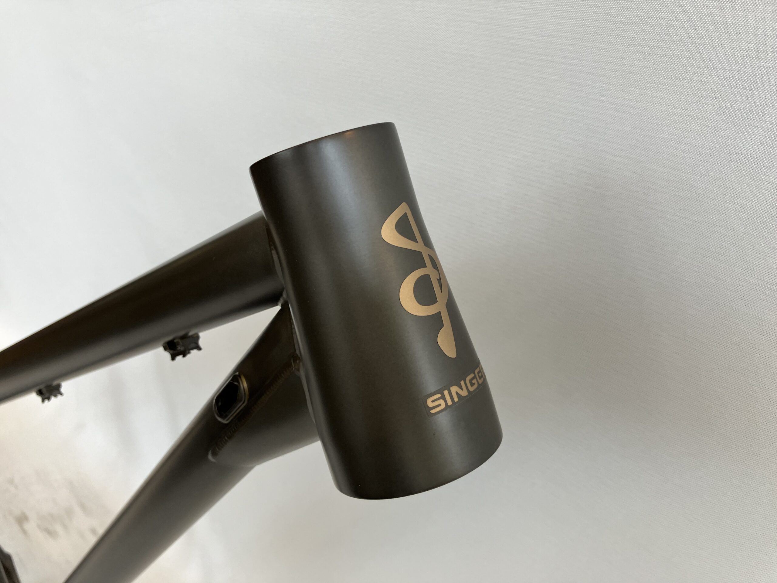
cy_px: 292
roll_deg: -2.0
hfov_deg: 63.4
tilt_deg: -23.8
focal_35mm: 28
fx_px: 628
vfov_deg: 49.7
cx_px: 388
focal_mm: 3.99
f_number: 1.8
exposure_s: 1/120
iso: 50
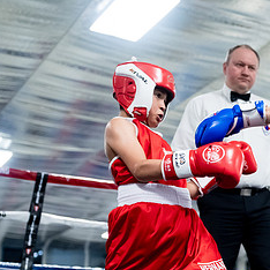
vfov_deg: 20.9
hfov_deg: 19.1
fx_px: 724
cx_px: 379
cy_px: 212
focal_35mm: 82
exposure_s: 1/800
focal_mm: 33
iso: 3200
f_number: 2
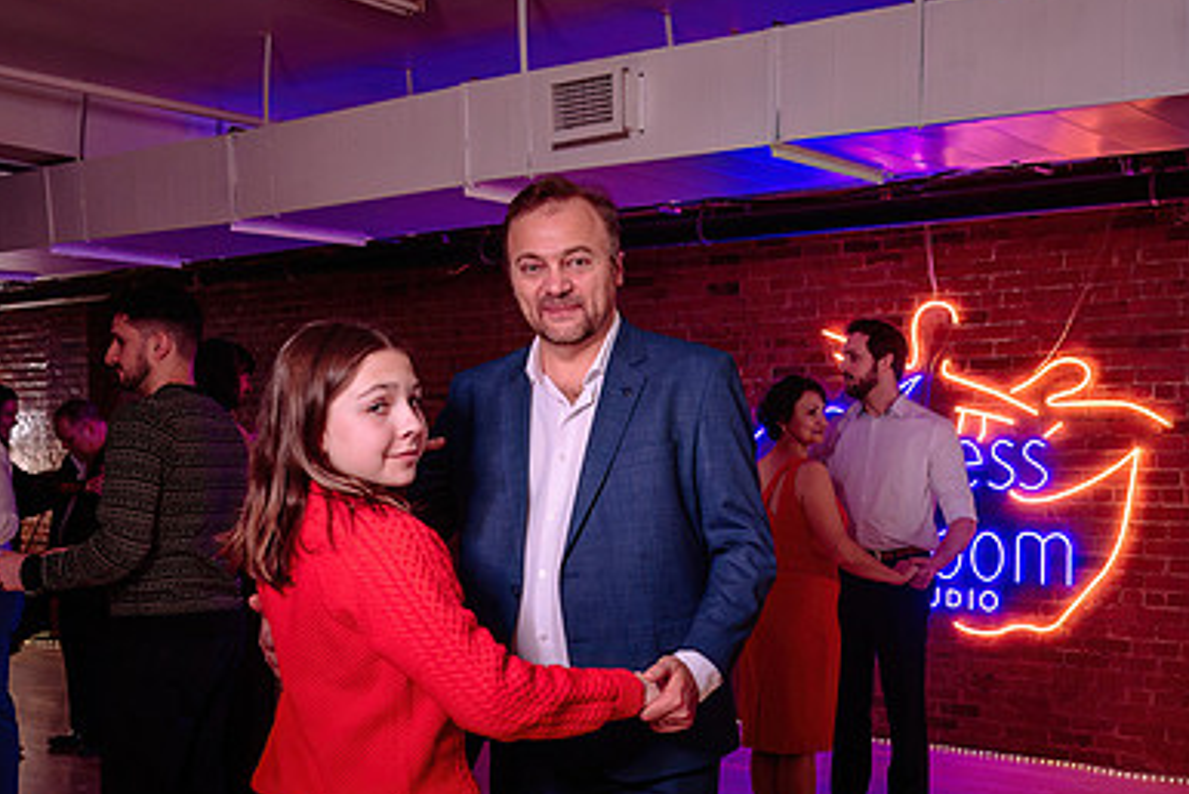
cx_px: 819
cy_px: 523
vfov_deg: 28.0
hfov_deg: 40.4
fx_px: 1586
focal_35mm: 48
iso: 1000
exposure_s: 1/125
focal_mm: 29
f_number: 3.5
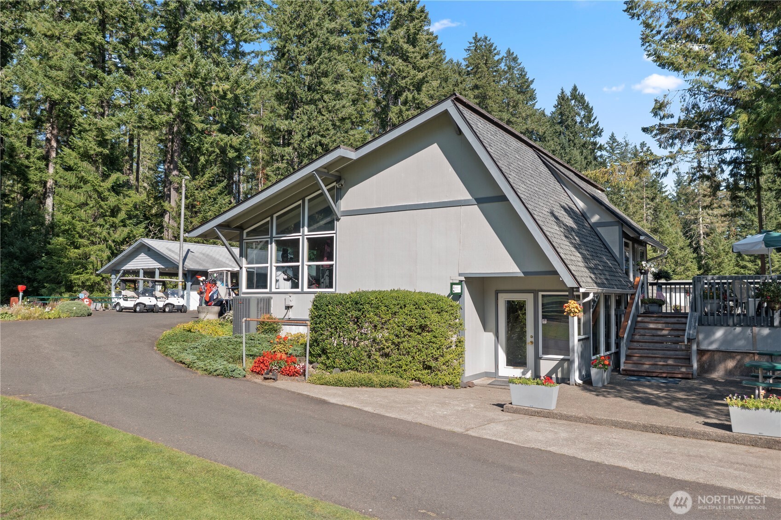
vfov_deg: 46.4
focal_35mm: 28
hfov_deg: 65.5
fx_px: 607
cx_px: 390
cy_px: 260
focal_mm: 10.26
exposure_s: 1/80
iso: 100
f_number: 3.5
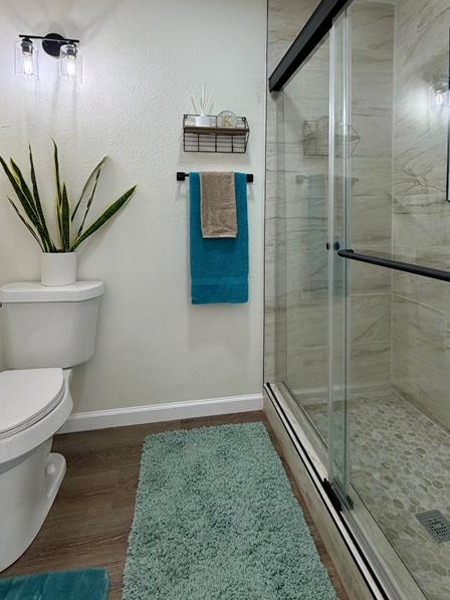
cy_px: 221
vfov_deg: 85.8
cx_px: 233
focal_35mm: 18
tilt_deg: -0.8
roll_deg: -0.1
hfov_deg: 71.6
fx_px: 312
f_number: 2.2
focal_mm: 2.22
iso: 160
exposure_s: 1/120
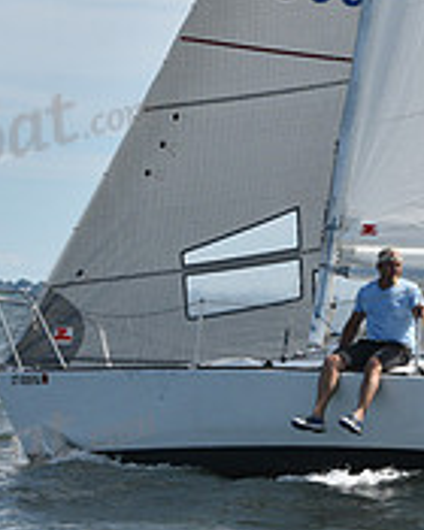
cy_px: 268
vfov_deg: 7.2
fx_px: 4204
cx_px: 315
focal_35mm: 268
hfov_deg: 5.8
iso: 320
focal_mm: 86
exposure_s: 1/1000
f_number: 10
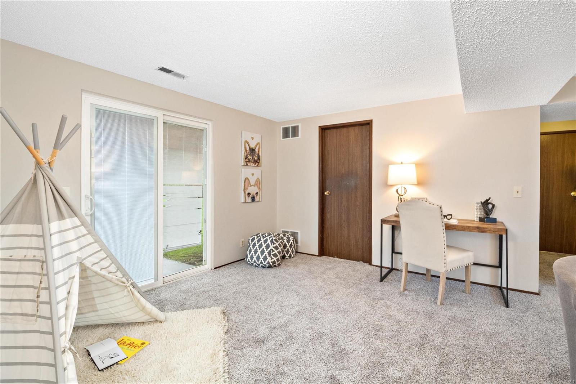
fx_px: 256
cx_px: 288
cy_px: 192
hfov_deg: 96.7
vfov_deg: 73.7
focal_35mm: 16
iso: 400
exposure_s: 1/10
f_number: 8
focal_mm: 8
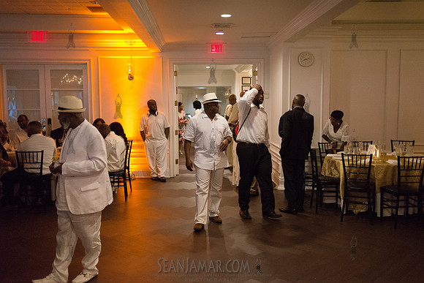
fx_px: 427
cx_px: 212
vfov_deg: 36.7
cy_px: 142
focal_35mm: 36
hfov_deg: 52.8
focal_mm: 35
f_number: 2
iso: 4000
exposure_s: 1/200
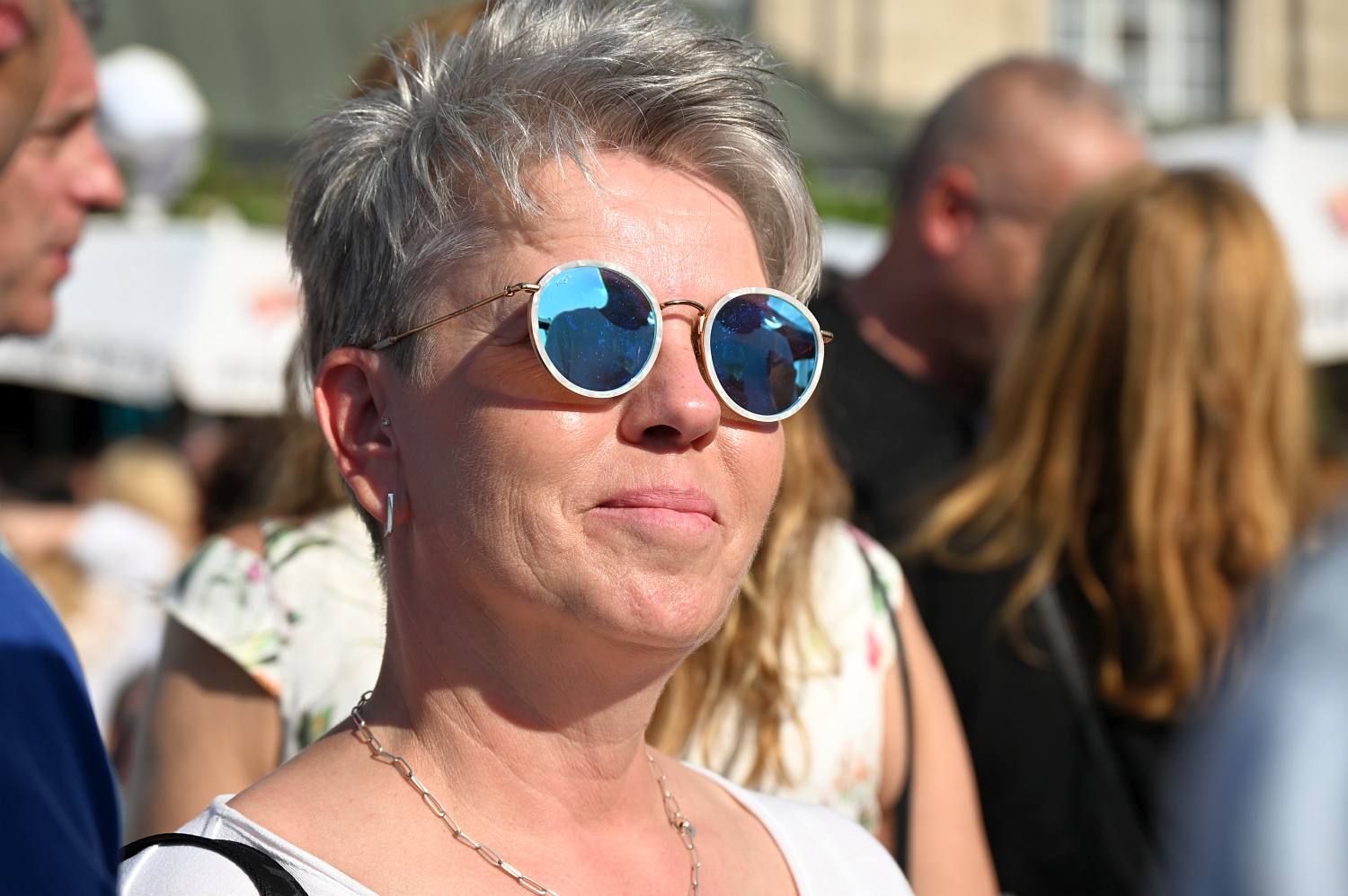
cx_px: 674
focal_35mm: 94
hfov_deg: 21.7
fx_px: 3517
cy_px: 448
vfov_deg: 14.5
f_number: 6.3
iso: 100
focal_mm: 94
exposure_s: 1/640
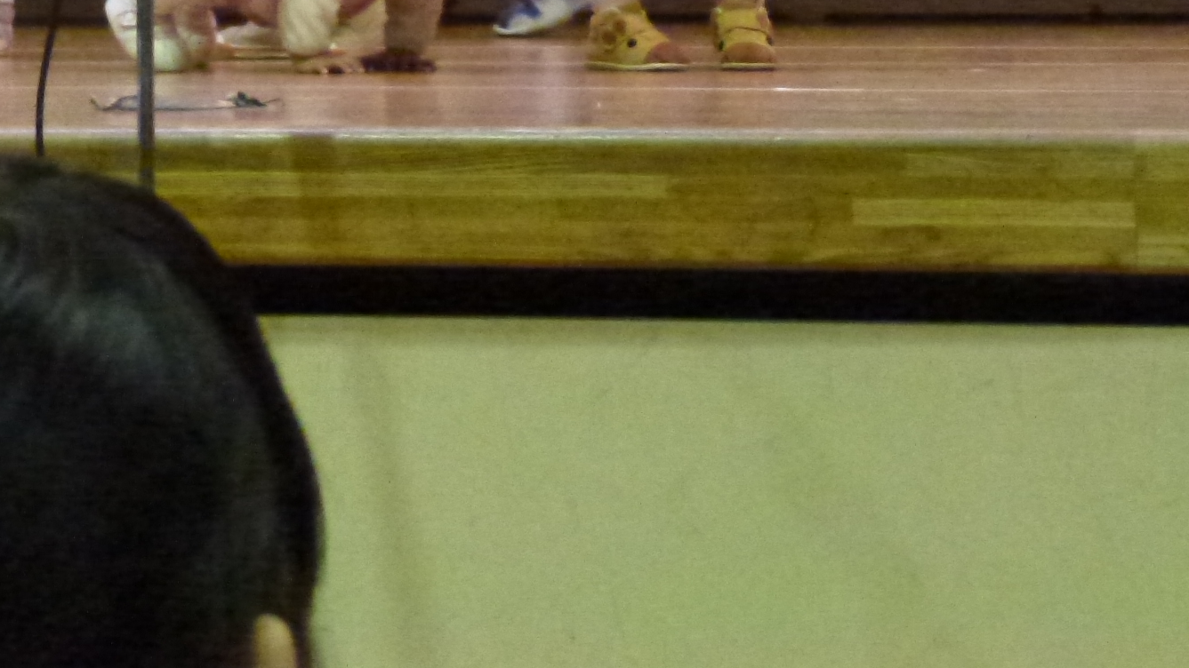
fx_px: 6841
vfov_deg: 5.6
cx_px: 166
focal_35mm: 217
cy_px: -173
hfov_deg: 9.9
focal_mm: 18.7
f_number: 5
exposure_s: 1/40
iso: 1600
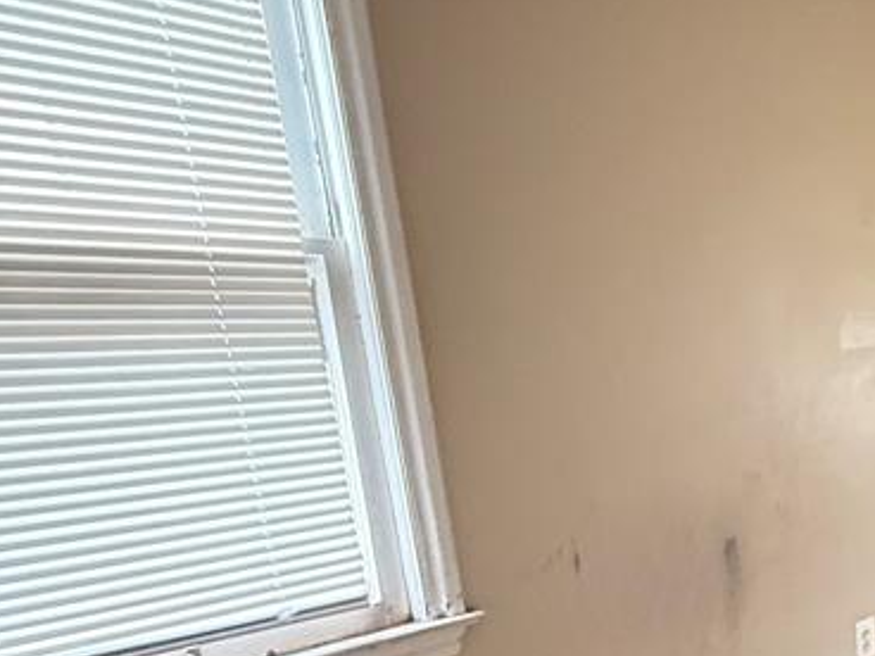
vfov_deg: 35.7
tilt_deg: -10.4
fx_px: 986
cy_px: 516
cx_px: 1122
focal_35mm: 39
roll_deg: +0.6
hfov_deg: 34.6
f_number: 2.2
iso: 1250
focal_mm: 2.22
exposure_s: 1/60
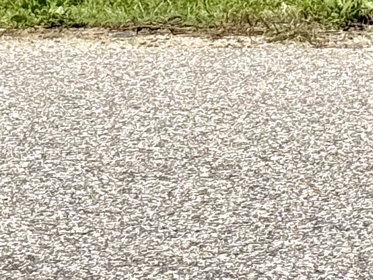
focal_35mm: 267
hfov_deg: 7.4
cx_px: 442
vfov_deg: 5.4
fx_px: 2877
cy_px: -387
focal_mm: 6.76
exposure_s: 1/7874
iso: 64
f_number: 1.78
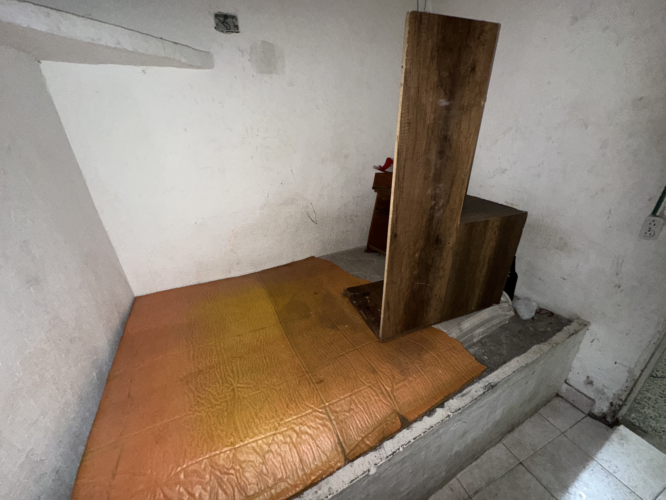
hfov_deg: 102.1
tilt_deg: -22.7
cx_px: 333
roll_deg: +2.4
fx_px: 269
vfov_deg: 85.7
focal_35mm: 14
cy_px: 250
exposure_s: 1/34
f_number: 2.2
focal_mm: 2.22
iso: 200
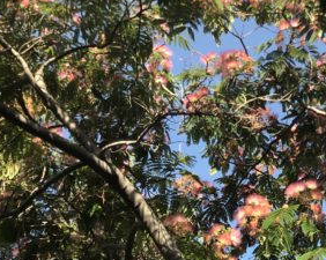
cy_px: 118
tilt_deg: +56.8
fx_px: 636
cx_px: 284
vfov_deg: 23.1
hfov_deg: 27.8
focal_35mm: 66
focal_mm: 3.99
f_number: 1.8
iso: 20
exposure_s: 1/643
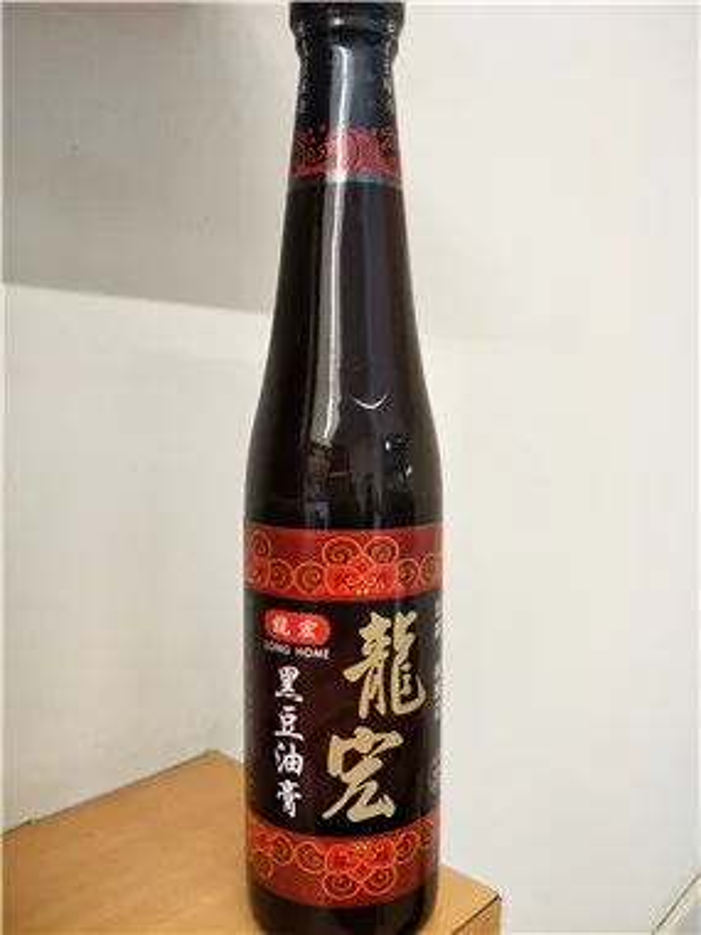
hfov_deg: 56.8
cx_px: 350
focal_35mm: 24
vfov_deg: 71.6
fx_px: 648
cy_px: 468
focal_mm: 4.1
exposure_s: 1/30
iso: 215
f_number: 1.7
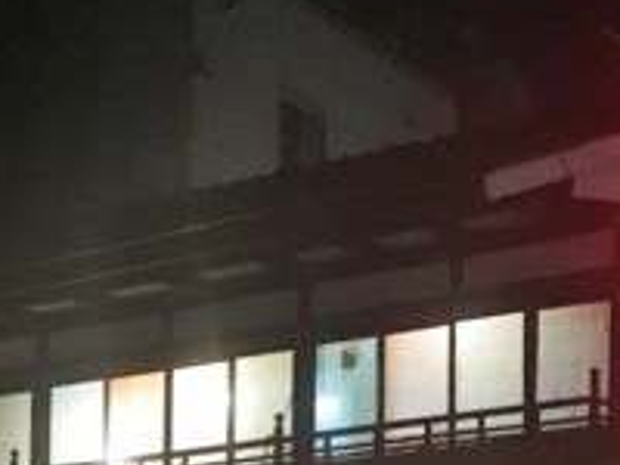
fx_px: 2078
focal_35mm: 116
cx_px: 99
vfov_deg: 12.2
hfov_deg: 16.8
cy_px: 691
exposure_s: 1/4
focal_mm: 4.15
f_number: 2.2
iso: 80
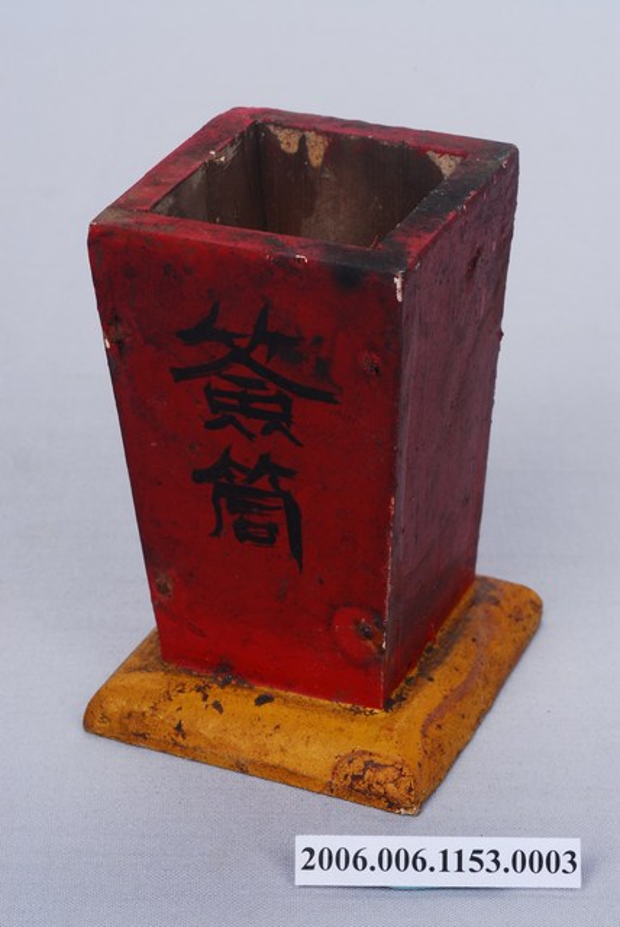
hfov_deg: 15.2
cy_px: 464
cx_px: 310
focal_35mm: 90
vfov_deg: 22.6
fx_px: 2320
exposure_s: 1/100
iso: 100
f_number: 25
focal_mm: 60
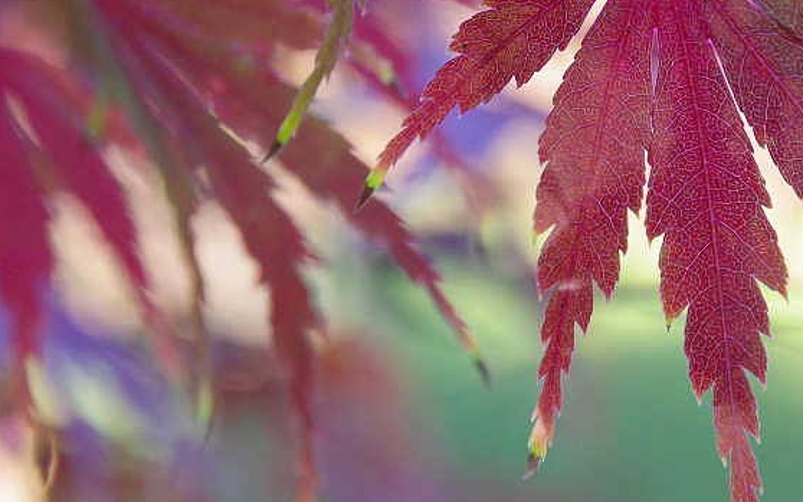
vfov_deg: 4.7
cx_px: 675
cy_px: 127
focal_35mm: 279
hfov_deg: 7.5
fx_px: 6109
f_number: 5.6
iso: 800
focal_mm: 85
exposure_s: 1/160
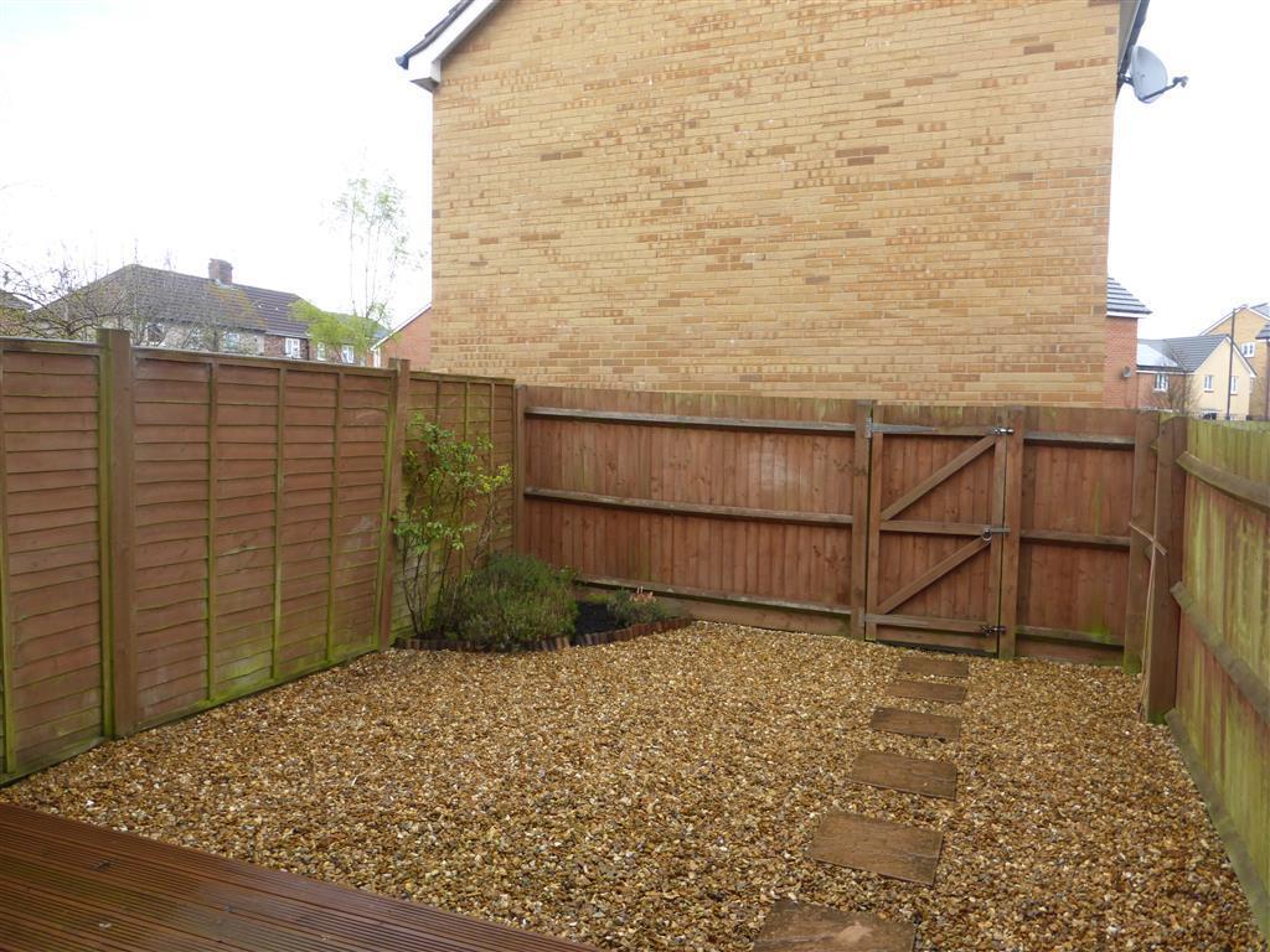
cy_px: 476
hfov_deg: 71.6
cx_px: 635
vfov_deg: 56.8
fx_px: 881
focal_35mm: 24
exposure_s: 1/160
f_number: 4
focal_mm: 4.3
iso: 100
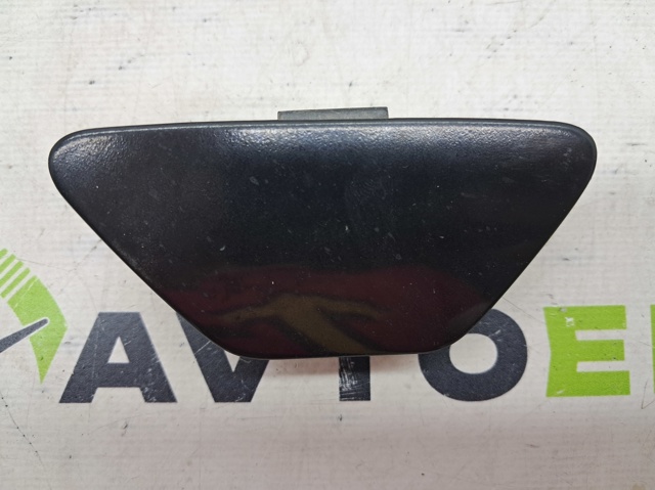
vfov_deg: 51.3
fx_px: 511
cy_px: 245
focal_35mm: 27
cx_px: 328
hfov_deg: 65.4
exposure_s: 1/100
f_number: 1.8
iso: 100
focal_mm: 4
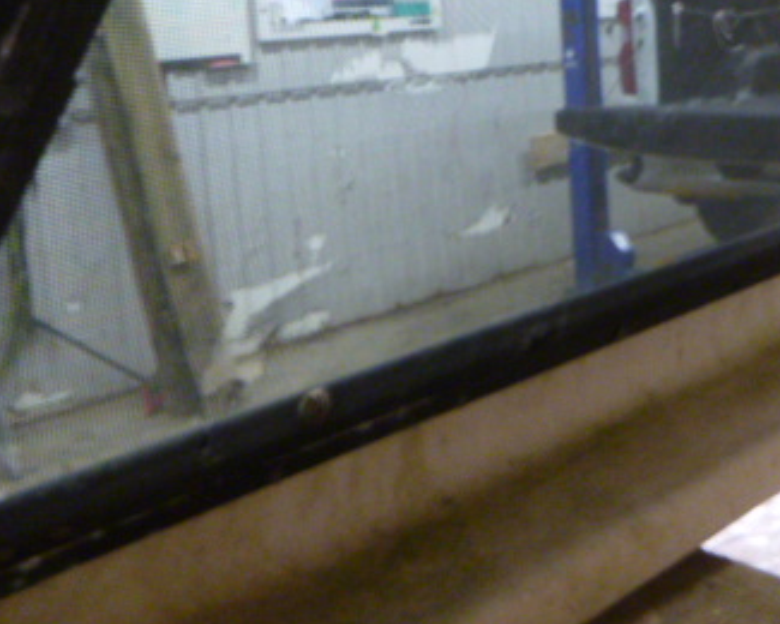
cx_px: 566
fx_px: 1108
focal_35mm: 48
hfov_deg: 38.0
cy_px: 110
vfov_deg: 30.6
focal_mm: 4.5
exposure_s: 1/4
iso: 400
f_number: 3.9
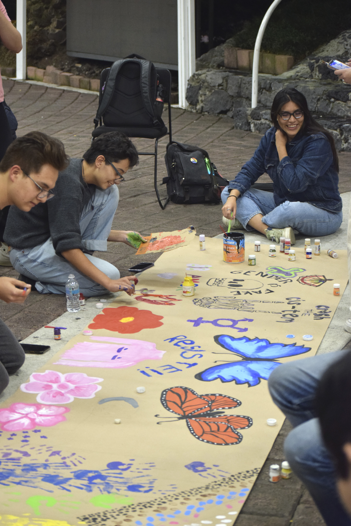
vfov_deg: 24.6
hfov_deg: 16.6
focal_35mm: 82
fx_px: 1206
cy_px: 263
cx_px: 176
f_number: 4
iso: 1400
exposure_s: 1/60
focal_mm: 55
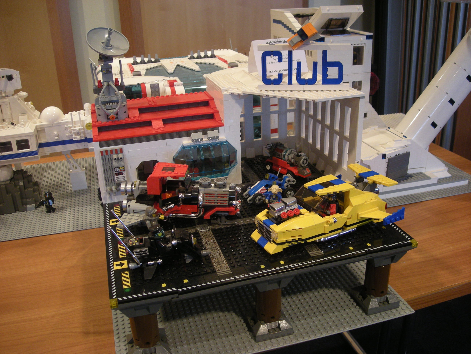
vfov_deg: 40.7
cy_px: 177
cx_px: 236
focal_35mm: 35
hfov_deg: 52.6
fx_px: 476
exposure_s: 1/7.9
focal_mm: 5.7
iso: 115
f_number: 2.8
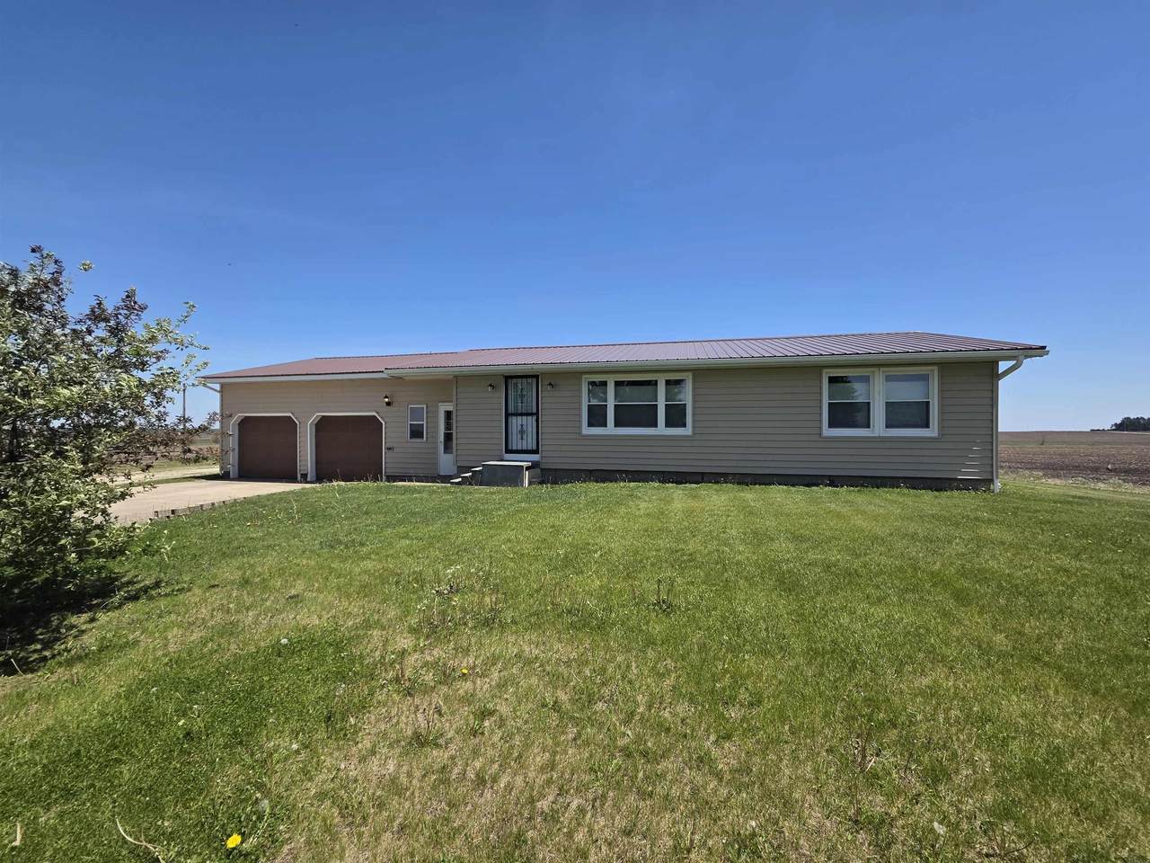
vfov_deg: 89.9
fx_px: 432
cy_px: 432
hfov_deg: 106.2
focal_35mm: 13
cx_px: 575
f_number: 1.9
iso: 40
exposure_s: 1/2586
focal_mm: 2.2
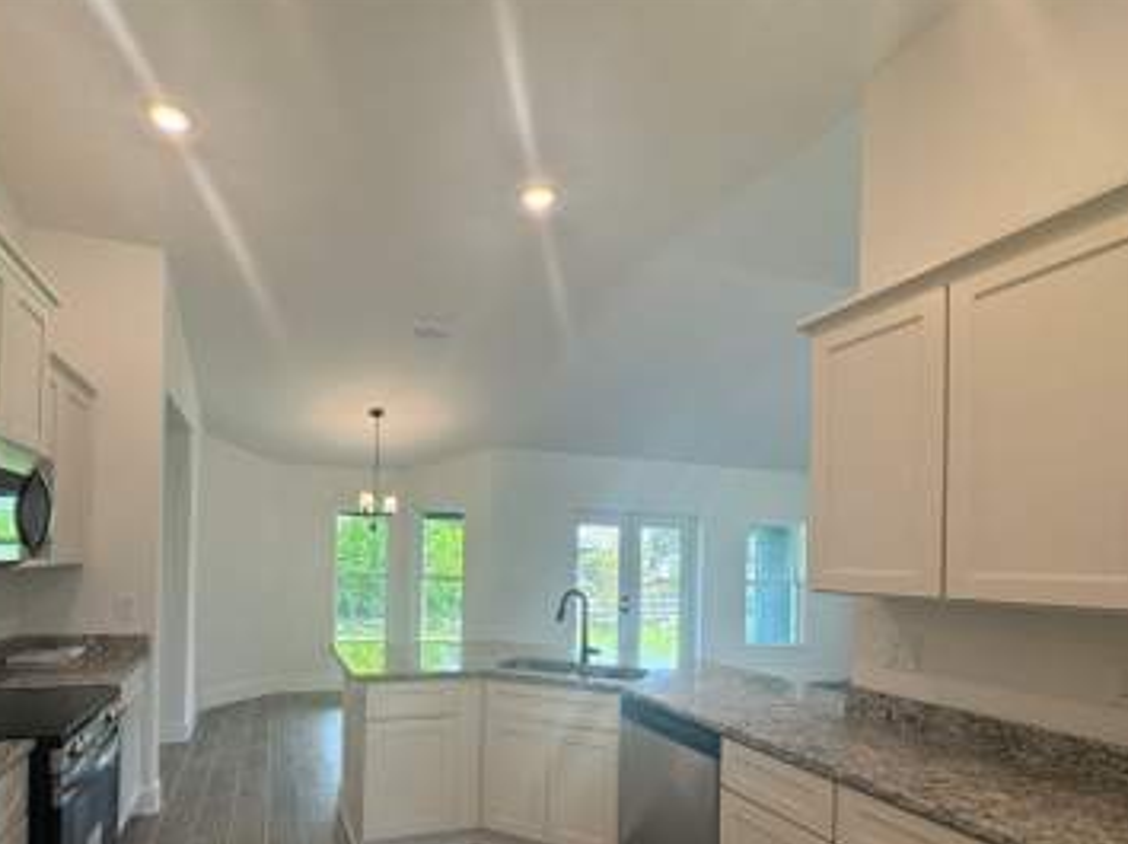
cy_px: 554
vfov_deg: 67.0
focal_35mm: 19
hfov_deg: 83.9
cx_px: 465
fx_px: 619
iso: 100
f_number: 2.2
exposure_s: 1/120
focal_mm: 2.22
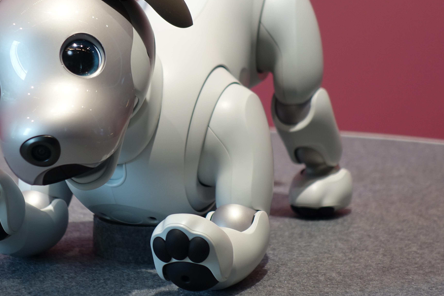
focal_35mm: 111
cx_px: 136
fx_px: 1369
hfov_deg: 18.4
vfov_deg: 12.3
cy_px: 104
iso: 160
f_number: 2.8
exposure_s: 1/80
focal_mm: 25.7
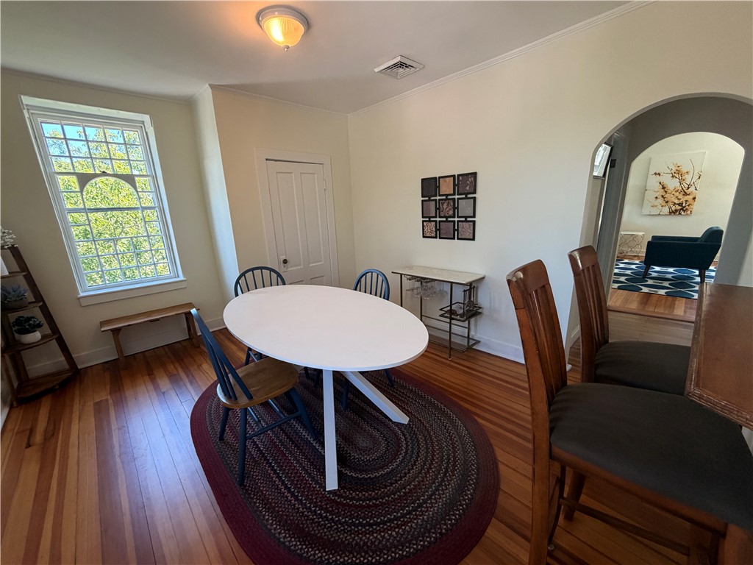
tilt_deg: -14.9
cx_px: 376
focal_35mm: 14
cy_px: 282
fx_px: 305
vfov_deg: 85.7
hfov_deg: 102.1
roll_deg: +2.7
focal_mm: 2.22
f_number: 2.2
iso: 250
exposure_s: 1/120
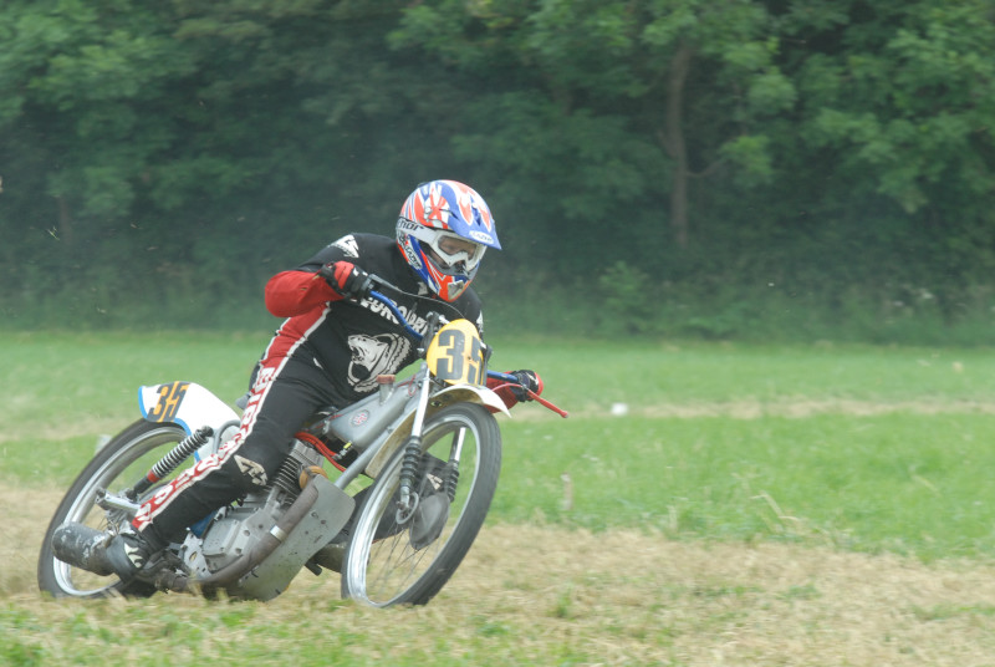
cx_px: 498
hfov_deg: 6.2
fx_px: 9134
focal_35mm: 330
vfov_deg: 4.2
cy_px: 334
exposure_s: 1/320
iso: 400
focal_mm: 220
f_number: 10
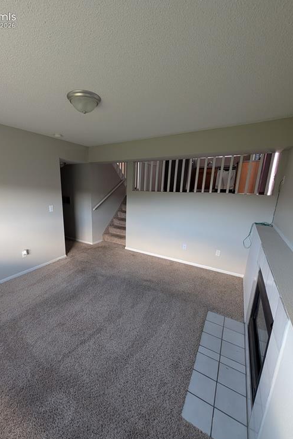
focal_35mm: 13
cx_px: 123
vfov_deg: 108.3
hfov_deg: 84.7
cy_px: 227
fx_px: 159
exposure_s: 1/61.8
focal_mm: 2.02
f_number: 1.7
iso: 120
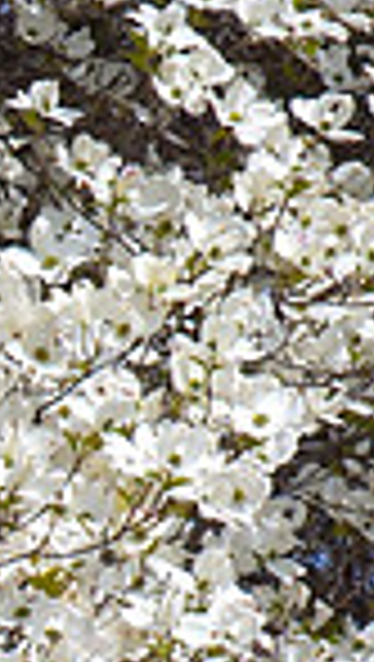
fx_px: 9370
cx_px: -545
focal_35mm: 533
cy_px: 709
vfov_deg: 4.0
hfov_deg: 2.3
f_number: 11
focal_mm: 52
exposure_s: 1/500
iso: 320
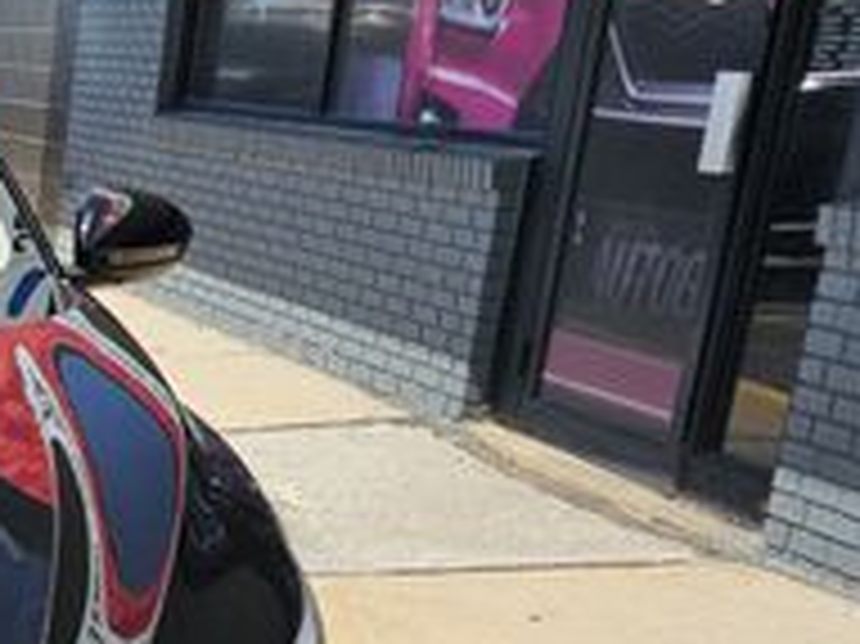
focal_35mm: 77
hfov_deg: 20.8
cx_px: -491
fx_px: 1912
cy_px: 658
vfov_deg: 18.6
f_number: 1.7
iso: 10
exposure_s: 1/593
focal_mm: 6.3
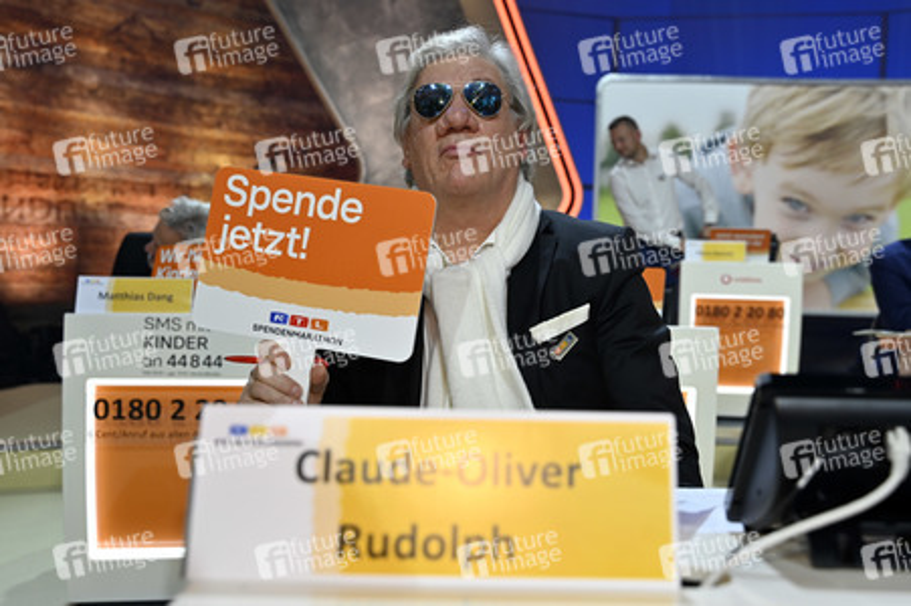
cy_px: 303
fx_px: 961
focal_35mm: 38
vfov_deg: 35.0
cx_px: 456
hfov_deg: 50.7
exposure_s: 1/200
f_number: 4
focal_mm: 38
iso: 800
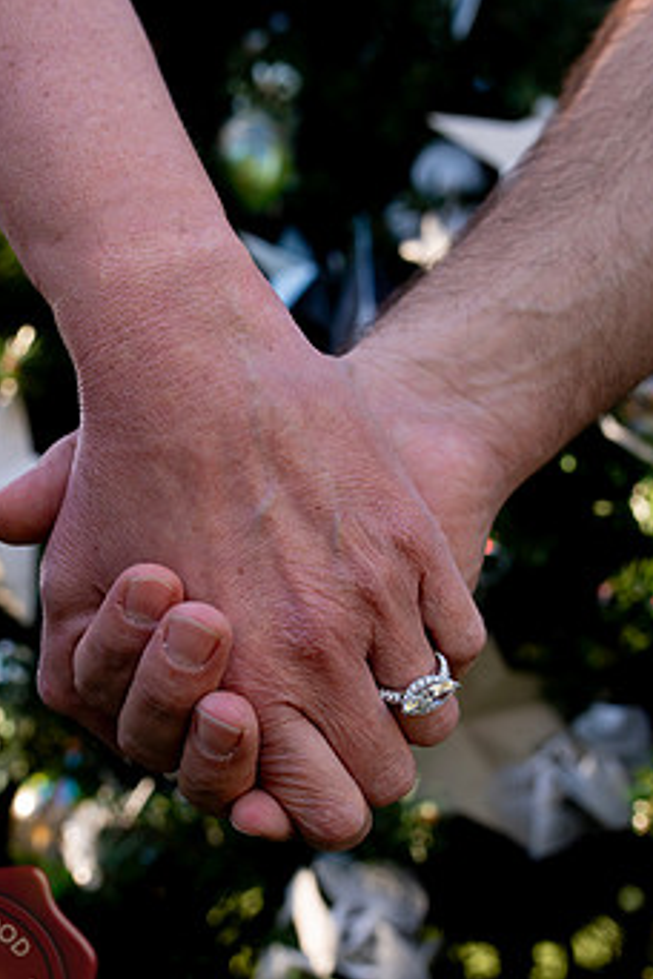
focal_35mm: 46
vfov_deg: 42.7
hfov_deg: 29.1
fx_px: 1251
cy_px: 547
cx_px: 232
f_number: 4.5
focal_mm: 35
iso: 125
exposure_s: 1/60
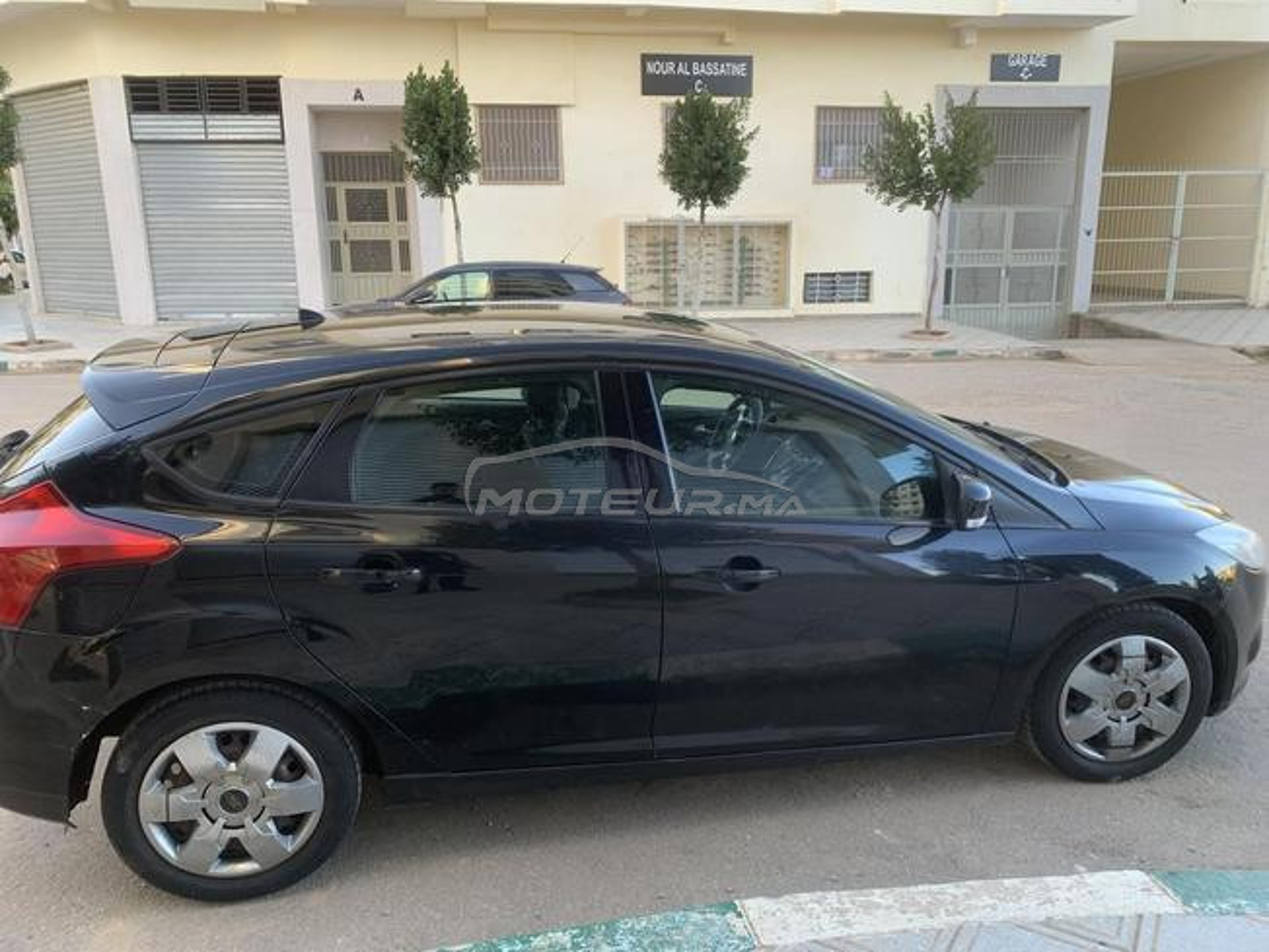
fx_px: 953
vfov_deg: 53.1
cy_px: 476
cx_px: 634
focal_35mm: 26
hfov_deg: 67.3
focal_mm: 4.25
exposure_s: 1/122
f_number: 1.8
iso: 40
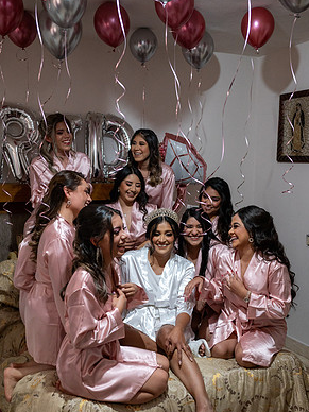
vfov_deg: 47.7
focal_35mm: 39
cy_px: 234
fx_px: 464
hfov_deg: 36.8
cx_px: 158
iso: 1600
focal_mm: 35
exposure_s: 1/125
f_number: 3.5
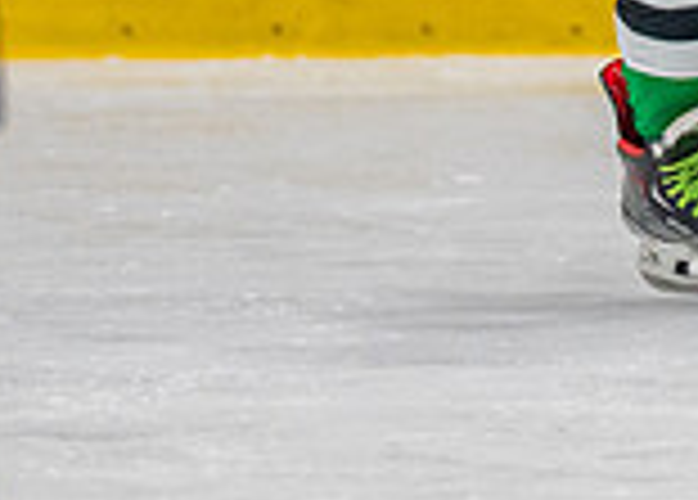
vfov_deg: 1.4
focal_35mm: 1060
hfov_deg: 1.9
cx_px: 811
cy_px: -493
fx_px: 21032
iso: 1000
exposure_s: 1/1600
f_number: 2.8
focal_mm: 200
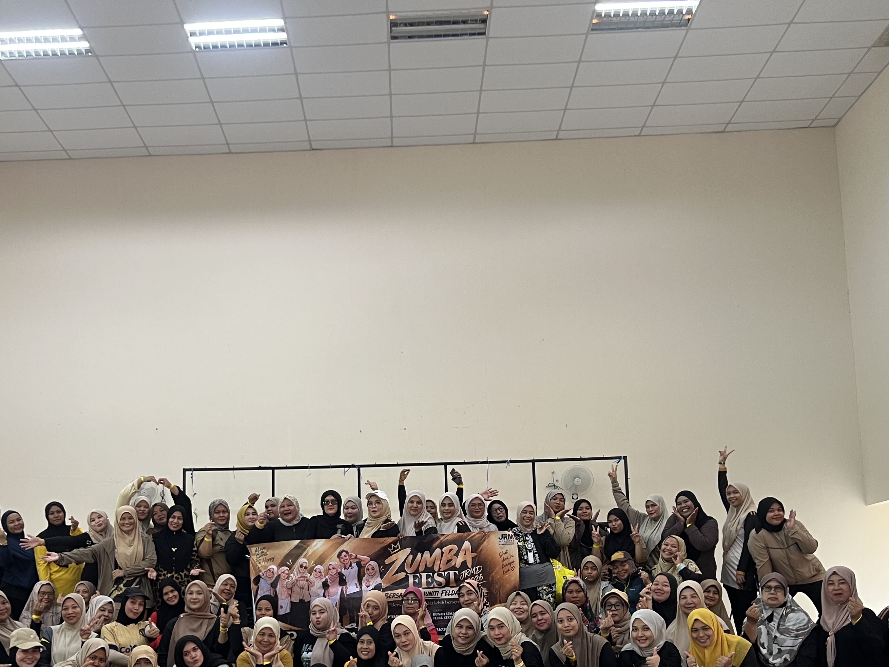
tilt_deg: +7.5
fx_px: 1027
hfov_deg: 46.6
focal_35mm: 40
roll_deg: +0.5
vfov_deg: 35.1
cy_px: 513
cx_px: 369
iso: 64
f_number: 1.5
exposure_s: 1/50
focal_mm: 5.7
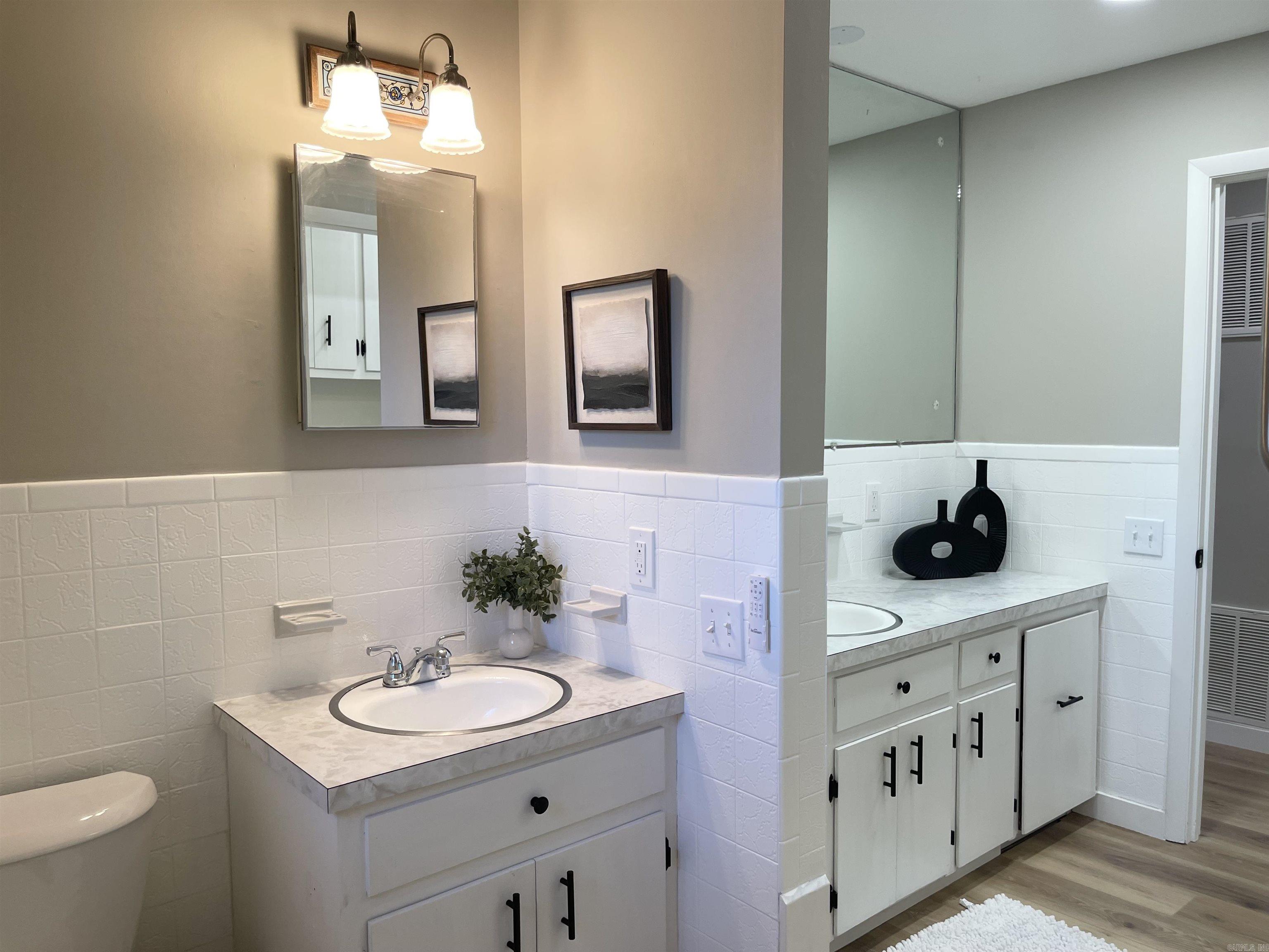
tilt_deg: -5.3
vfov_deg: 54.9
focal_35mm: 25
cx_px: 634
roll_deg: +0.6
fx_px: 916
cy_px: 476
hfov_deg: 69.4
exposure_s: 1/120
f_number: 1.6
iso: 80
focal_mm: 5.1
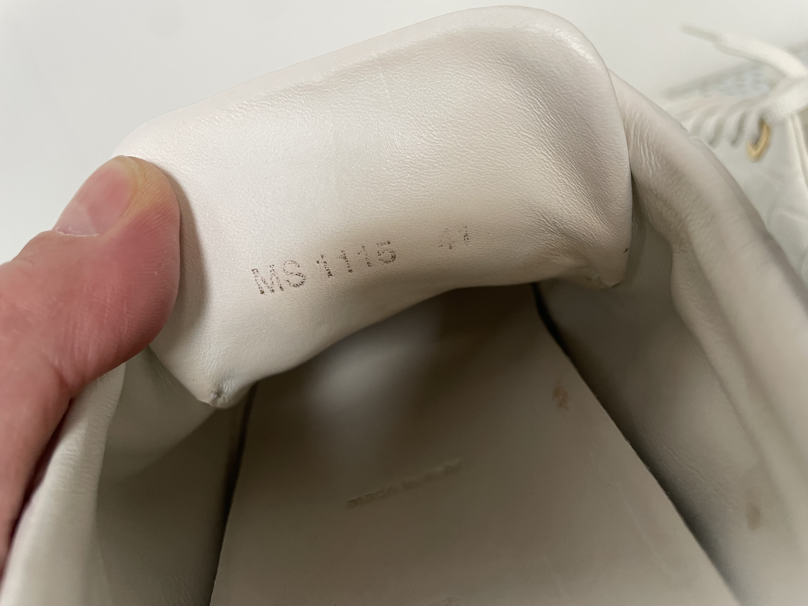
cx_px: 404
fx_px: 607
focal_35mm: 26
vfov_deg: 53.1
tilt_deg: -39.8
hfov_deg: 67.3
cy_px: 303
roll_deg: +13.0
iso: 160
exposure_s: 1/60
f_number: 1.6
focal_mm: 4.2
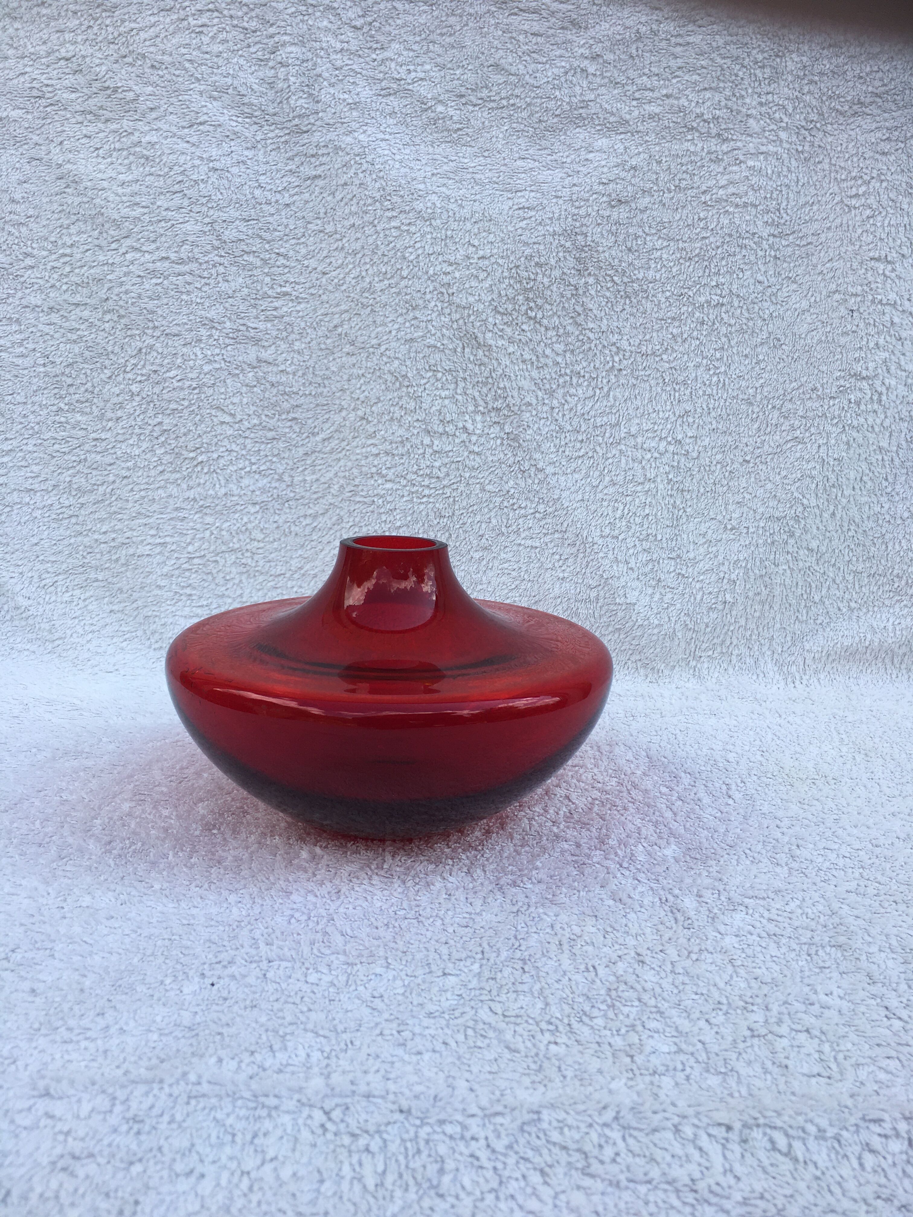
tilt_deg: -9.2
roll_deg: -2.0
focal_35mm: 29
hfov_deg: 48.2
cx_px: 456
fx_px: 1020
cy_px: 608
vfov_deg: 61.7
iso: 25
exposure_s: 1/884
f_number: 2.2
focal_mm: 4.15
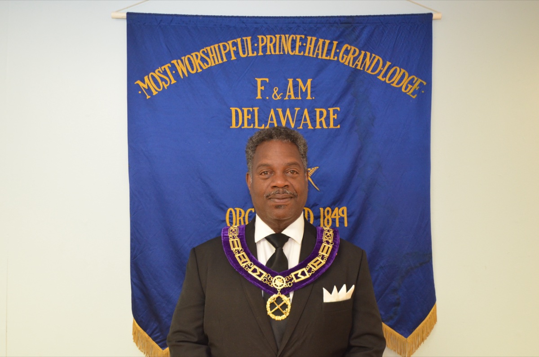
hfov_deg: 62.0
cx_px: 270
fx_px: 448
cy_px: 178
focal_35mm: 30
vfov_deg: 43.4
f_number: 4.2
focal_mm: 20
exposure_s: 1/60
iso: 1600
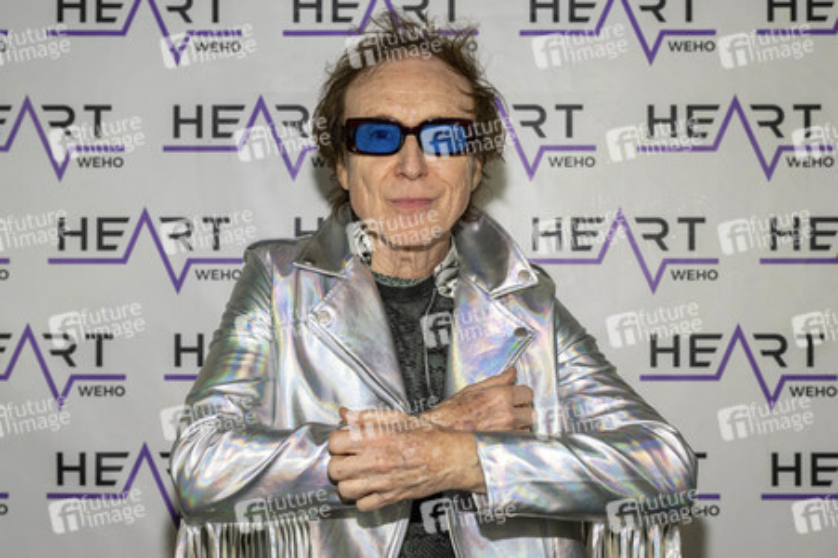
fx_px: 1210
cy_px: 279
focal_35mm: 52
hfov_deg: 38.2
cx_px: 419
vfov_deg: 26.0
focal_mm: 52
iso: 800
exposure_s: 1/200
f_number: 5.6
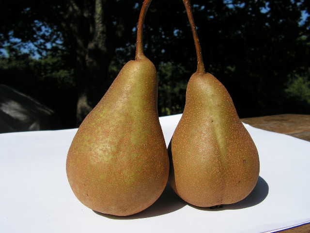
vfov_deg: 39.7
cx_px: 155
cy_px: 116
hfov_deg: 51.4
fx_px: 322
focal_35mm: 36
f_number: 4.8
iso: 64
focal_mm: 6
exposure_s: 1/800
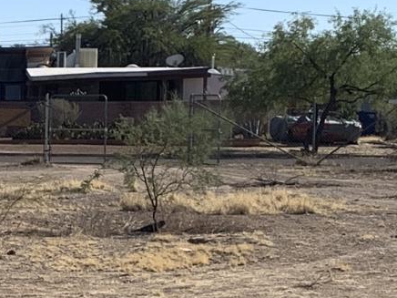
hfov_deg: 10.7
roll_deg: -0.7
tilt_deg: -7.2
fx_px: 2053
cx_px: -168
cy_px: 312
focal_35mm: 179
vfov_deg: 8.2
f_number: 1.8
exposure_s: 1/2833
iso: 25
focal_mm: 4.25
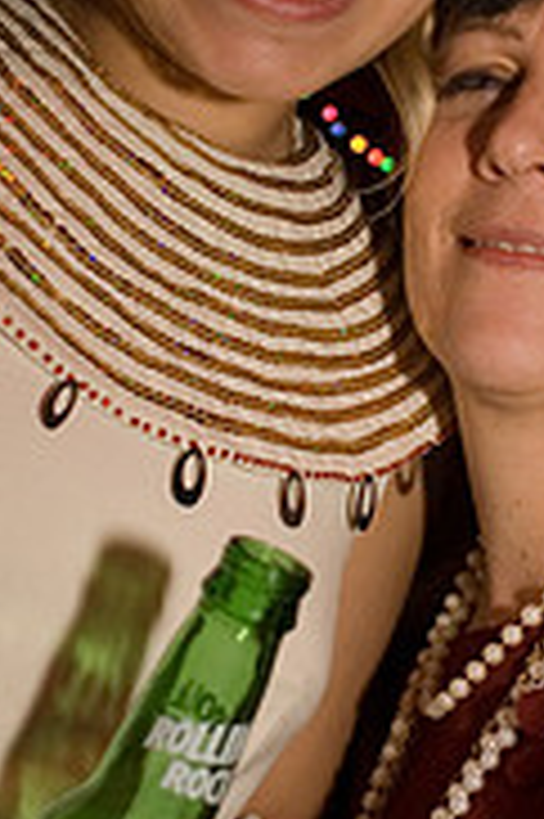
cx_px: 380
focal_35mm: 74
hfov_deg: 18.3
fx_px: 1680
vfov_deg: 27.4
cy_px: 396
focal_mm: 20
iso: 800
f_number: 2.8
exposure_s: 1/40
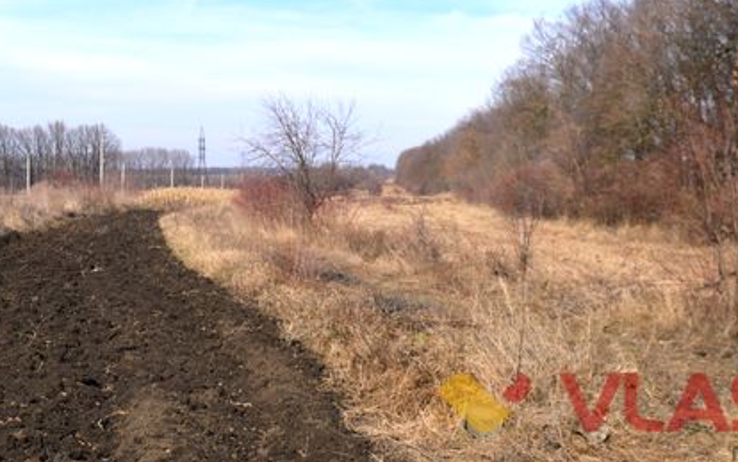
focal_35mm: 142
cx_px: 330
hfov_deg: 14.7
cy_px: 161
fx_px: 2854
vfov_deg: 9.2
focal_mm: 55
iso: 100
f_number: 11
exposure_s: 1/500
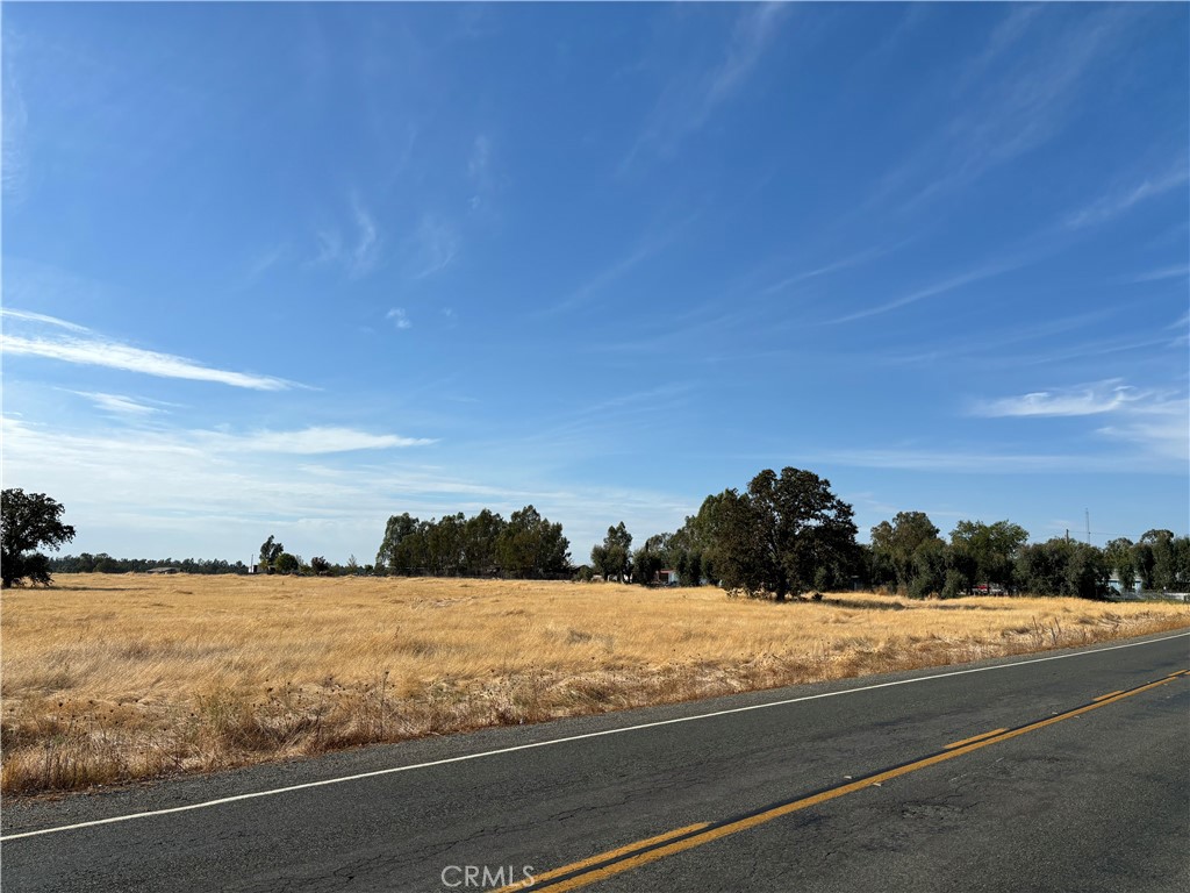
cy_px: 446
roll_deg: -1.4
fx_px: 894
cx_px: 595
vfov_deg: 53.1
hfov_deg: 67.3
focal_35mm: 26
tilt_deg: +9.6
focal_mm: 5.96
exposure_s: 1/5952
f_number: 1.6
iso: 50
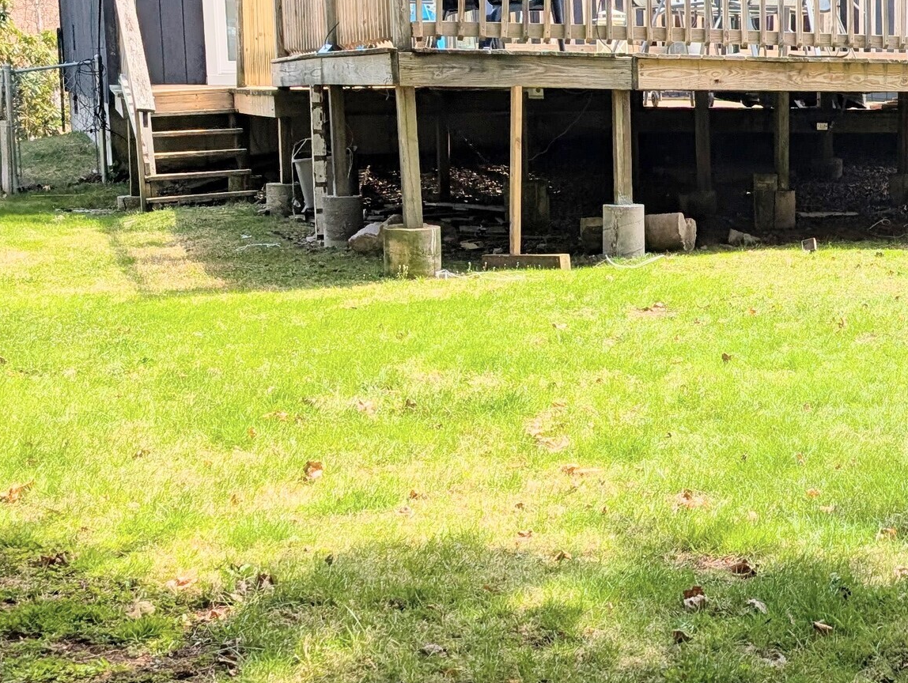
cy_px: 311
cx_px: 942
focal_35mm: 64
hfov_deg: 28.1
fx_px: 1681
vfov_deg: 23.0
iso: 22
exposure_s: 1/1431
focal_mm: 6.9
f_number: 1.68
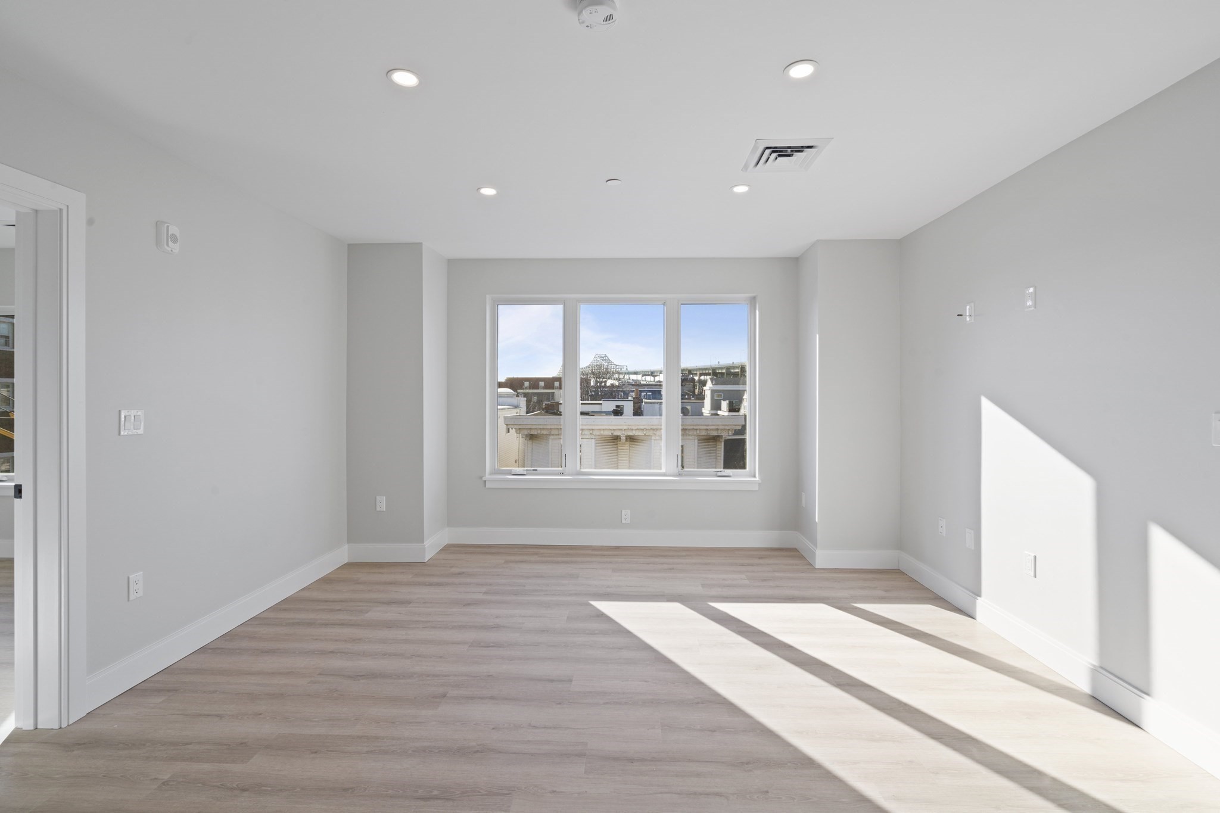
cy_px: 406
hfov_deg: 96.7
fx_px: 542
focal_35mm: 16
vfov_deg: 73.7
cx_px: 610
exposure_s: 1/13
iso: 320
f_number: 11
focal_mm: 16
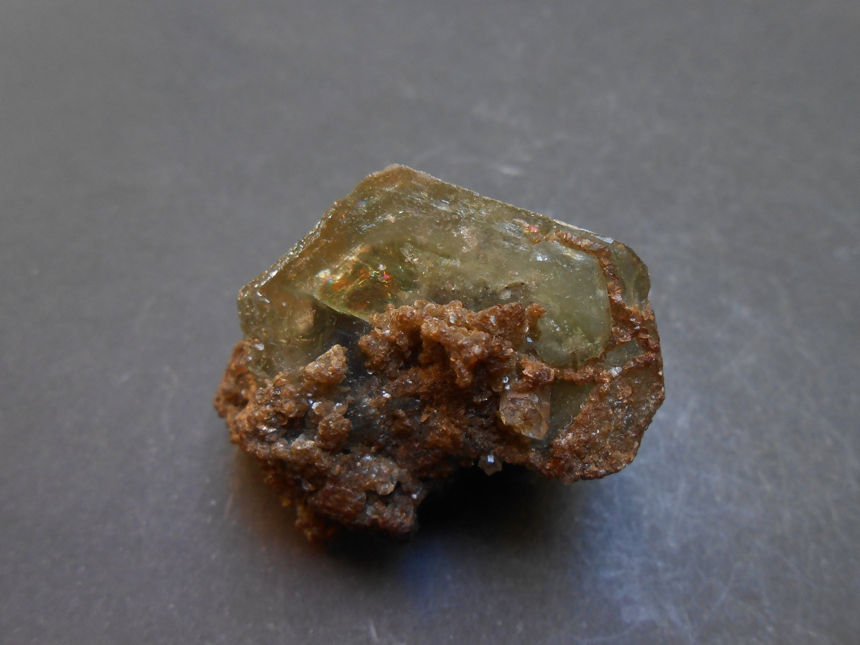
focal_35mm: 26
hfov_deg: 67.3
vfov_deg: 53.1
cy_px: 322
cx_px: 430
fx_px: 646
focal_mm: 4.6
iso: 200
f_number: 3.5
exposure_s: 1/30
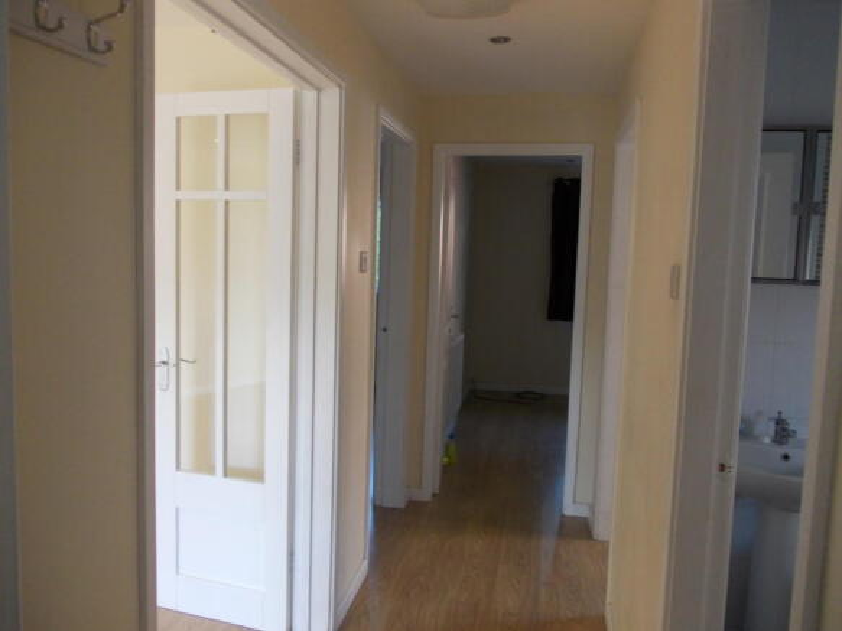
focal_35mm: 28
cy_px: 316
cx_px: 421
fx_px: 681
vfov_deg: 49.7
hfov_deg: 63.5
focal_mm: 4
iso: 100
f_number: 2.7
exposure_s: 1/25
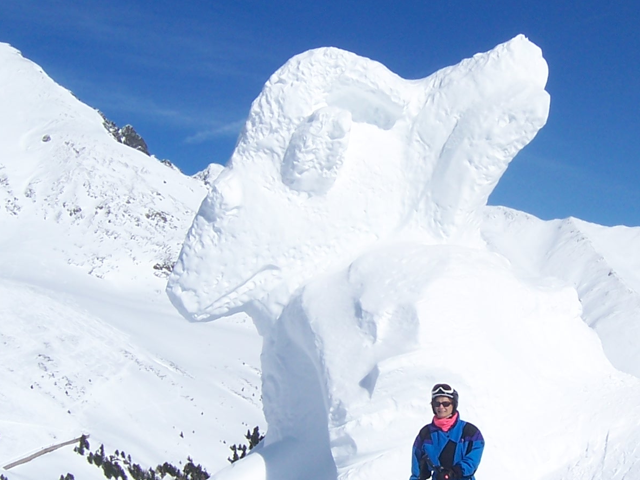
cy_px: 301
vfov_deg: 21.0
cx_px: 452
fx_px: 1294
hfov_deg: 27.5
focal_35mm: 70
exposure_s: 1/1000
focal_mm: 6
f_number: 4.8
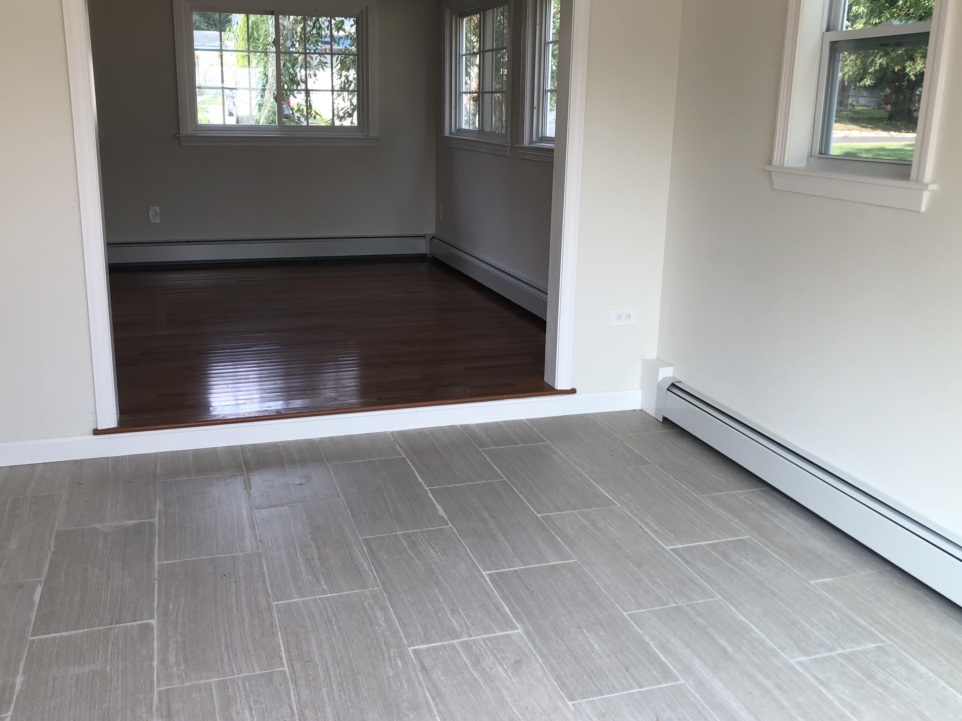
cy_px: 335
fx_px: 889
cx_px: 467
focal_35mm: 32
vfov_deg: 44.1
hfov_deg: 56.8
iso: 25
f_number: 1.8
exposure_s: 1/120
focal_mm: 3.99
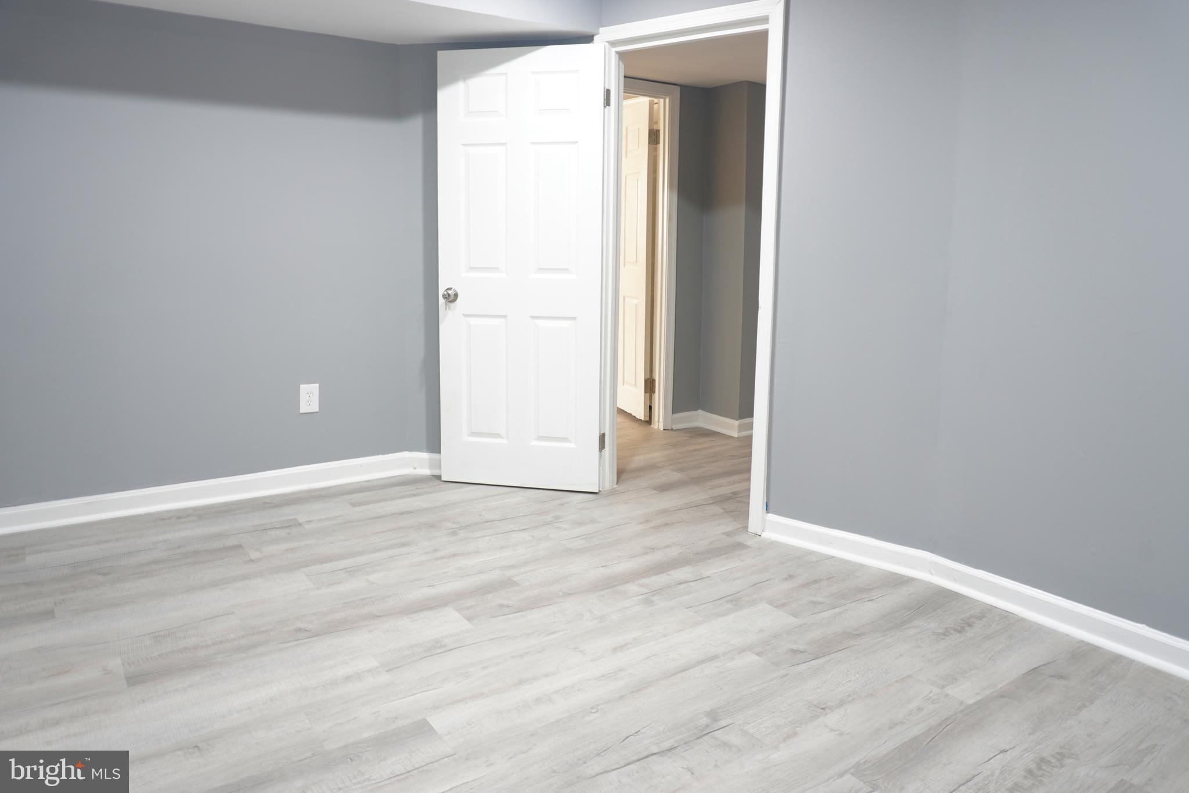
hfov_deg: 73.7
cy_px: 396
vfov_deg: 53.1
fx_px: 793
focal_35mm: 24
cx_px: 594
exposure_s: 1.6
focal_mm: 16
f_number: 7.1
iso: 100
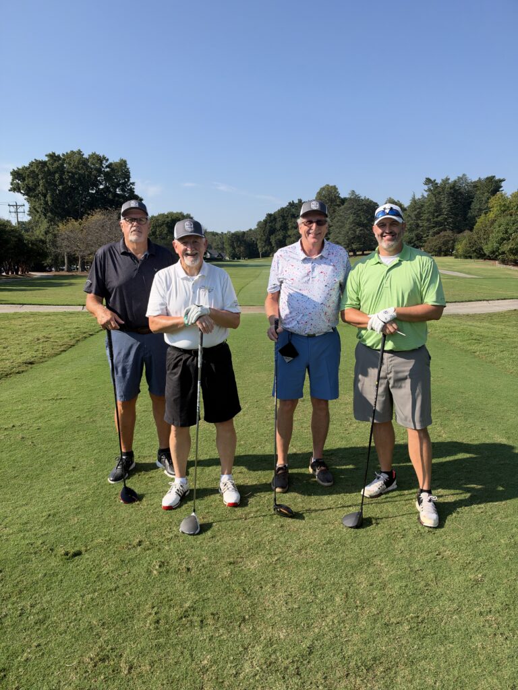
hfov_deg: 56.8
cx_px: 259
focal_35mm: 24
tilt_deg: -10.6
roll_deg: +0.0
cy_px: 345
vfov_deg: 71.6
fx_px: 479
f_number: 1.8
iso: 64
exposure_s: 1/2976
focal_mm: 6.93
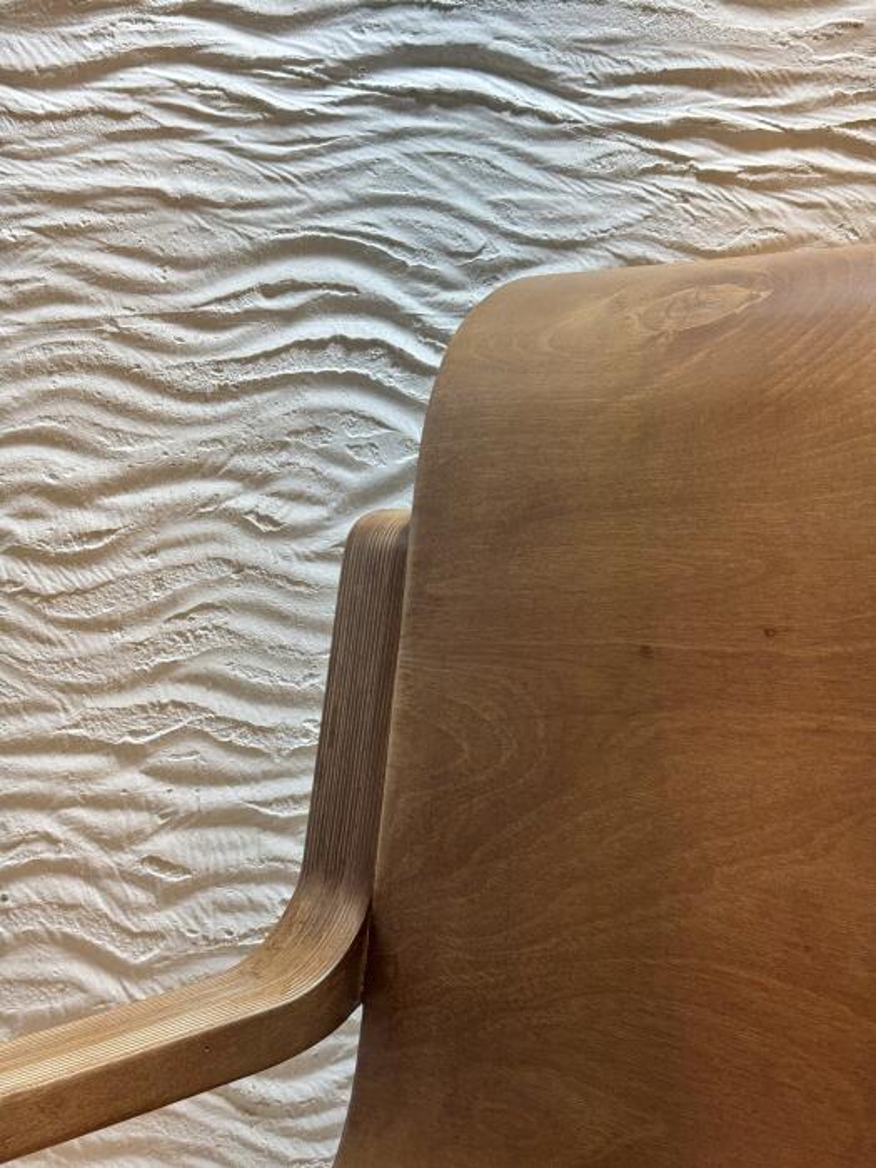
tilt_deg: -2.5
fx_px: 1620
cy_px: 584
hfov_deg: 30.3
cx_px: 438
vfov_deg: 39.7
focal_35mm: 48
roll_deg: -0.4
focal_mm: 6.76
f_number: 1.78
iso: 64
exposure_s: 1/100
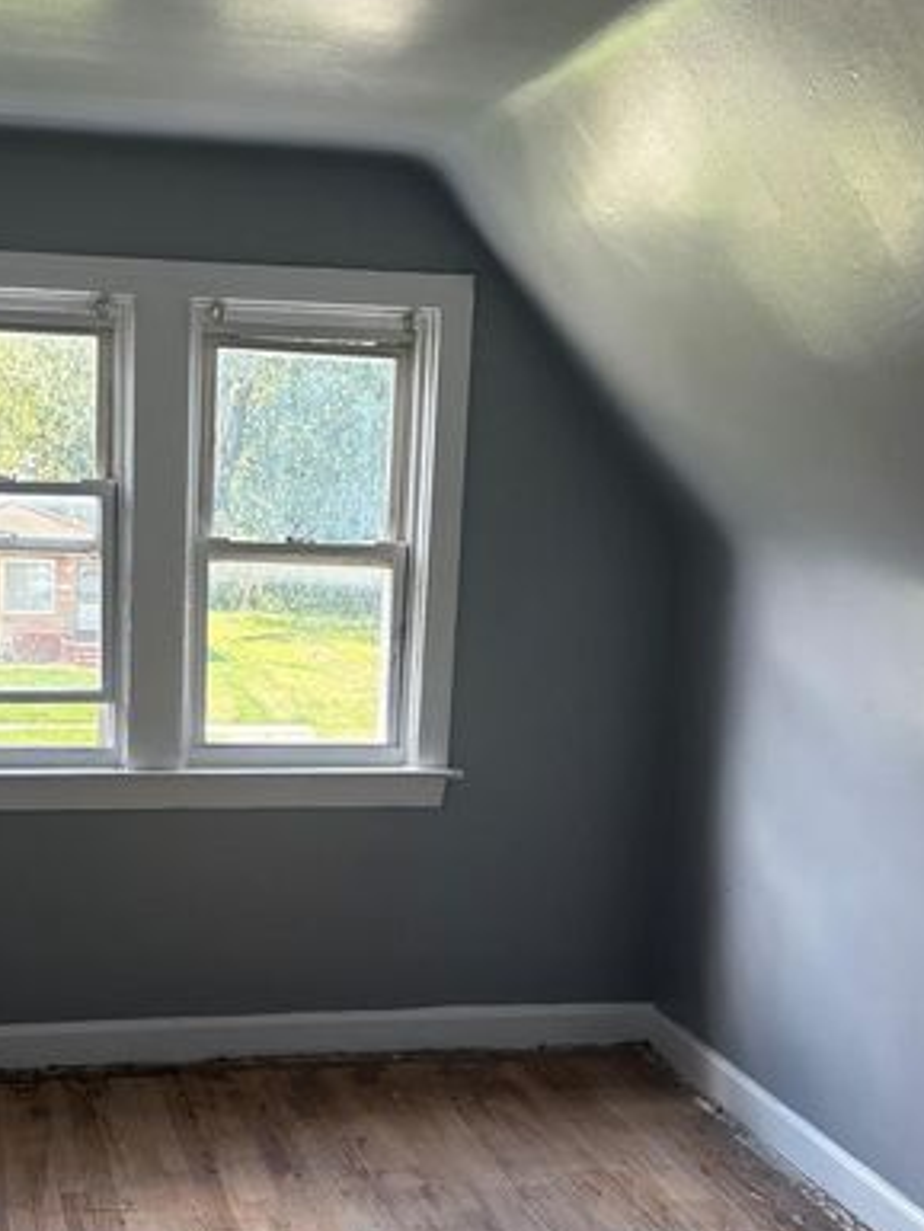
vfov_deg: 41.8
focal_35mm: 45
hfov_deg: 31.8
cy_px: 756
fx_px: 1601
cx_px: 272
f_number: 1.6
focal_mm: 5.96
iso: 100
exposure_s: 1/236
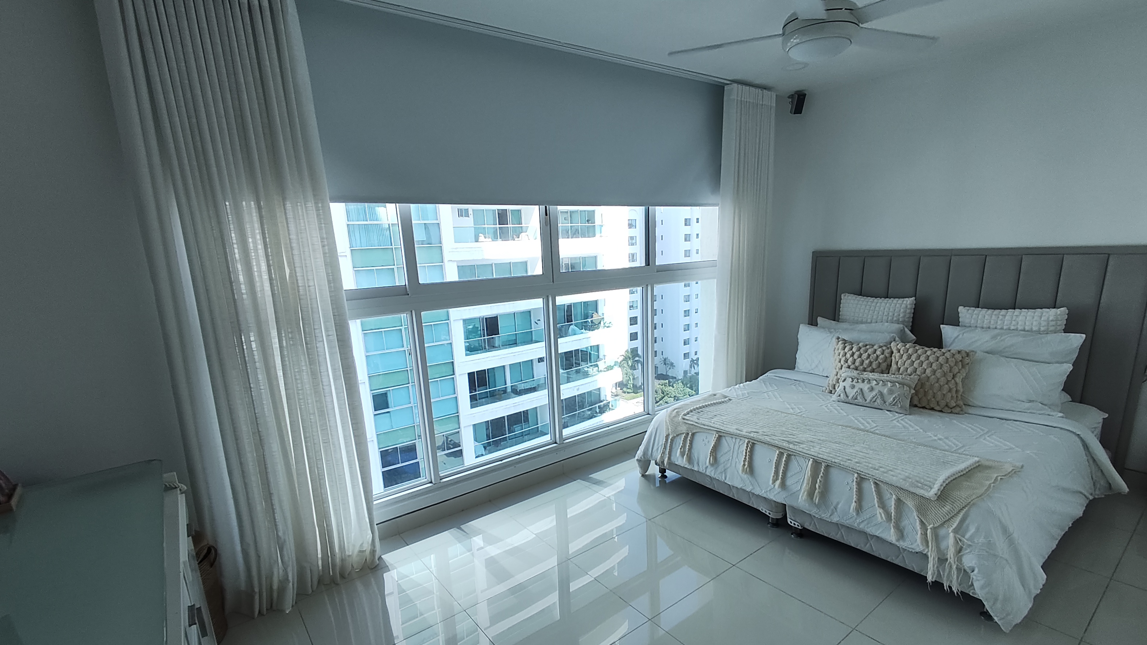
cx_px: 580
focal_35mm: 17
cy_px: 379
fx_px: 517
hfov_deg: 95.9
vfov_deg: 63.5
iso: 50
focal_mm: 1.65
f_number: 2.2
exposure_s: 1/354
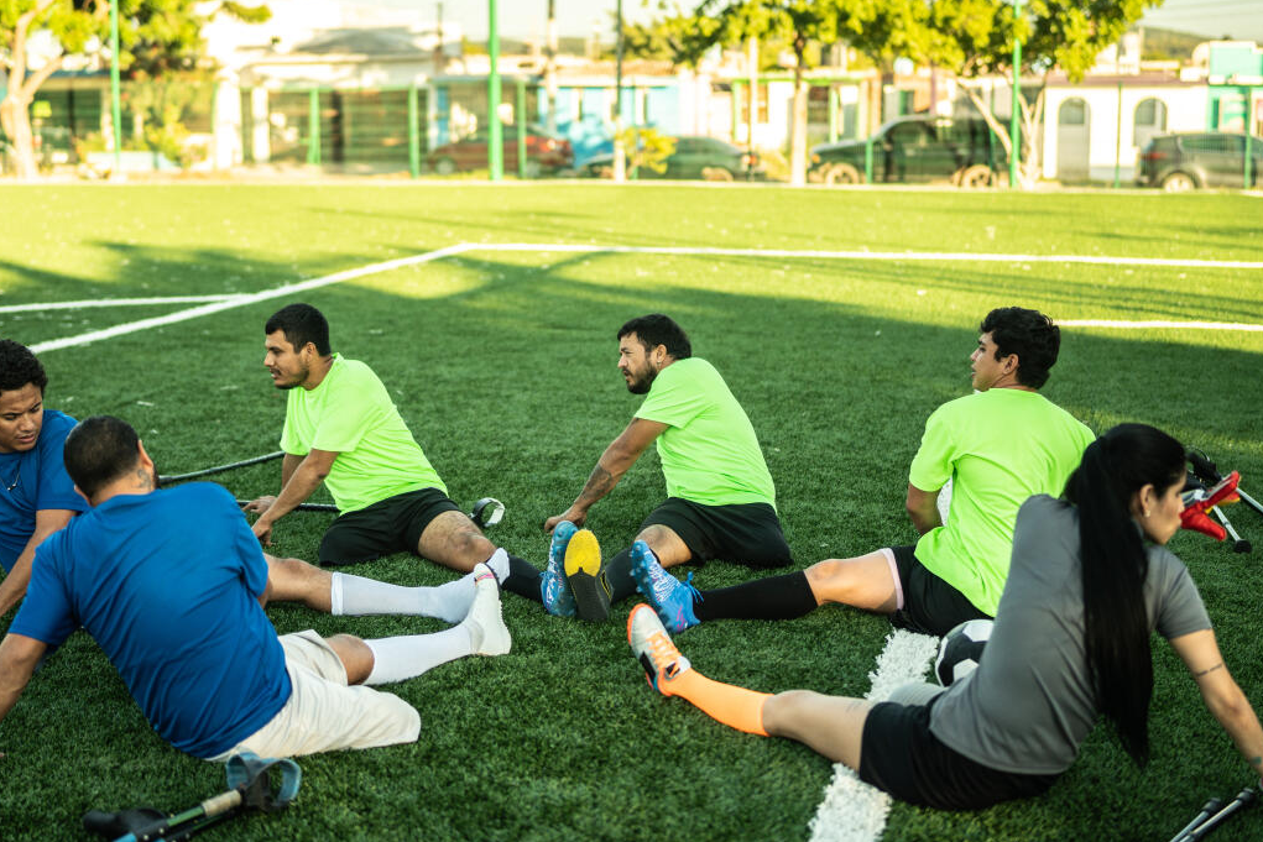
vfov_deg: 28.1
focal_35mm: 48
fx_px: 1684
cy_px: 375
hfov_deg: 41.1
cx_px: 562
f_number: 1.2
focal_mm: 35
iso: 100
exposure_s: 1/1000
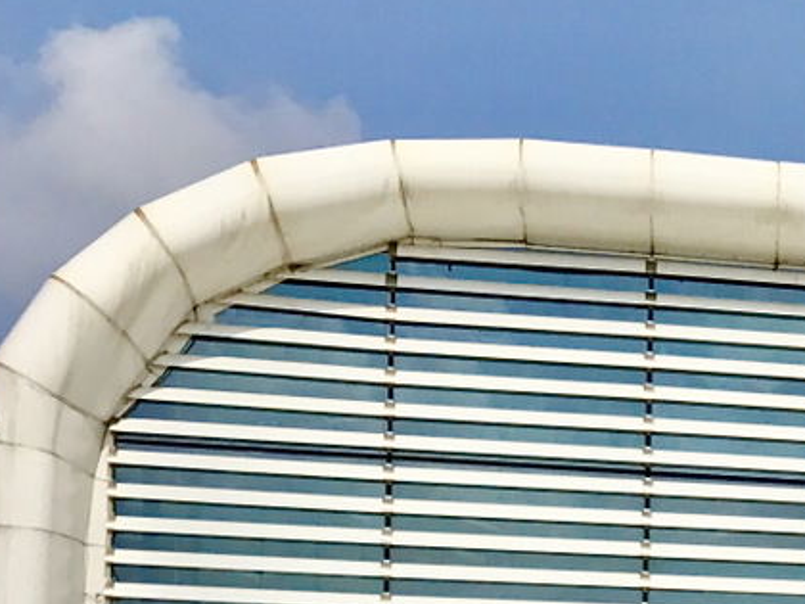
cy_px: 974
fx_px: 2977
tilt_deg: +2.4
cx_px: 1784
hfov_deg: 12.7
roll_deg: +0.5
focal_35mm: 128
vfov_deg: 11.0
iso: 20
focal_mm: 3.99
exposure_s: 1/4367
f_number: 1.8
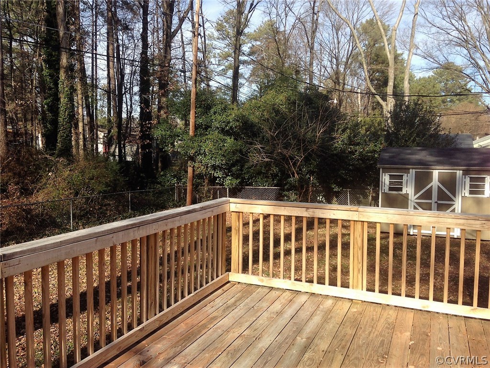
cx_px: 245
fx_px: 467
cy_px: 184
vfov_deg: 42.9
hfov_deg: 55.4
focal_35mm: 33
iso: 50
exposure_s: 1/749
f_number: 2.4
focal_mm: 4.12
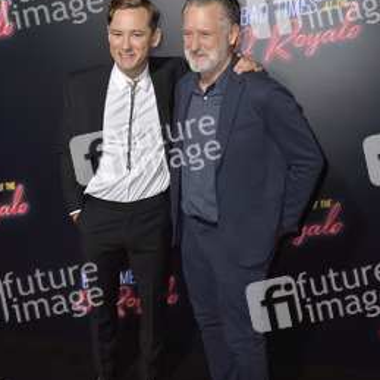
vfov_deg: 39.9
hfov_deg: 40.0
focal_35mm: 42
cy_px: 224
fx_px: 522
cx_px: 189
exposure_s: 1/250
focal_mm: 32
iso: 250
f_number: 6.3
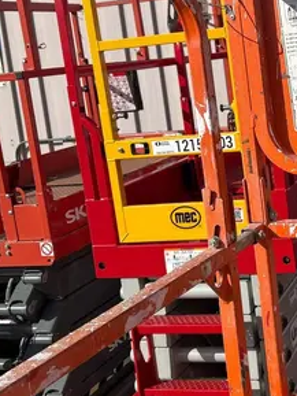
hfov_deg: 21.2
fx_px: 754
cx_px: 324
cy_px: 172
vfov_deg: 29.3
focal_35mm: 66
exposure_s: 1/6579
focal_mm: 5.7
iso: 50
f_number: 1.5
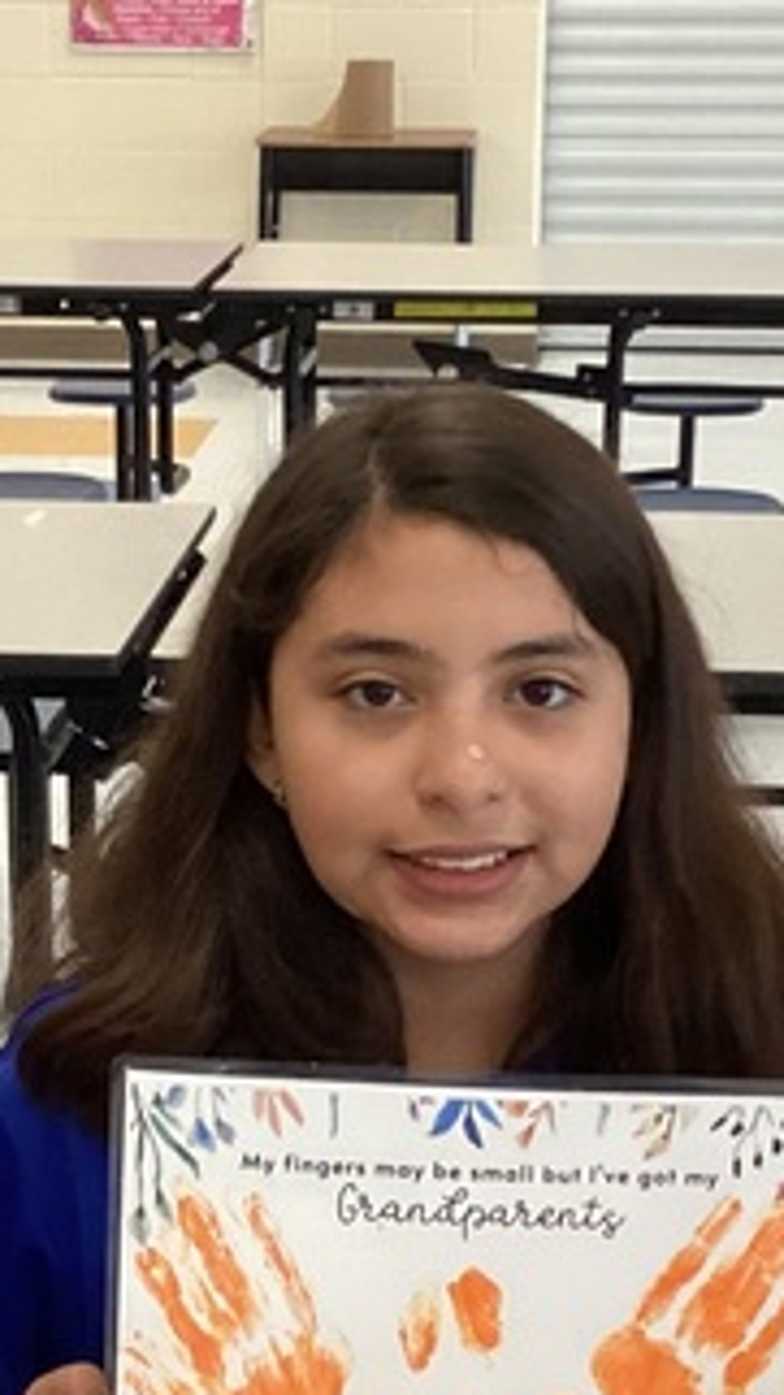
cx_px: 256
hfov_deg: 14.4
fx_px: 3106
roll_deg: -1.1
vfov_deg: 25.2
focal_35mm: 84
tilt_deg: -17.5
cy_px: 862
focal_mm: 3.3
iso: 320
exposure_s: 1/50
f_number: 2.4
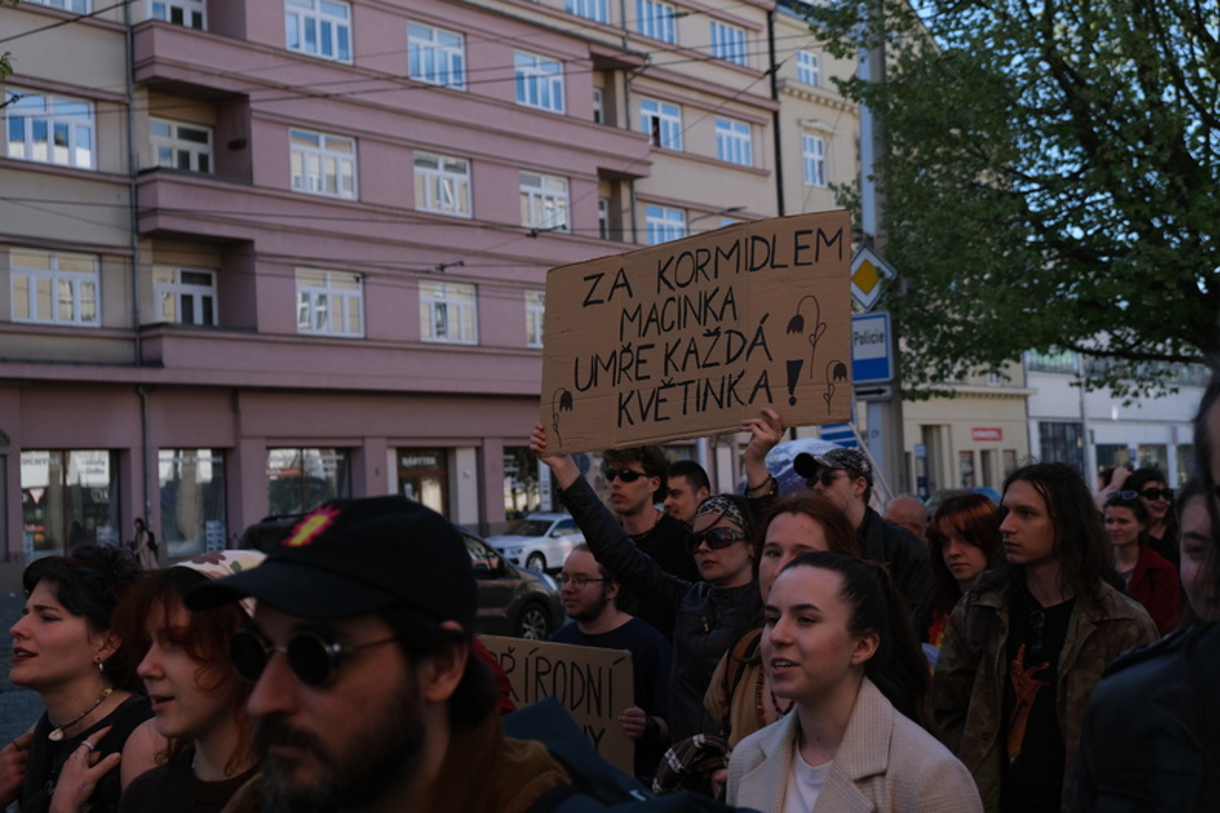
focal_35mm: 45
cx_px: 610
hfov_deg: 43.6
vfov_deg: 29.9
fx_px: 1525
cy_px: 406
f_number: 4
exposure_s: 1/640
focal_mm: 30.2
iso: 160
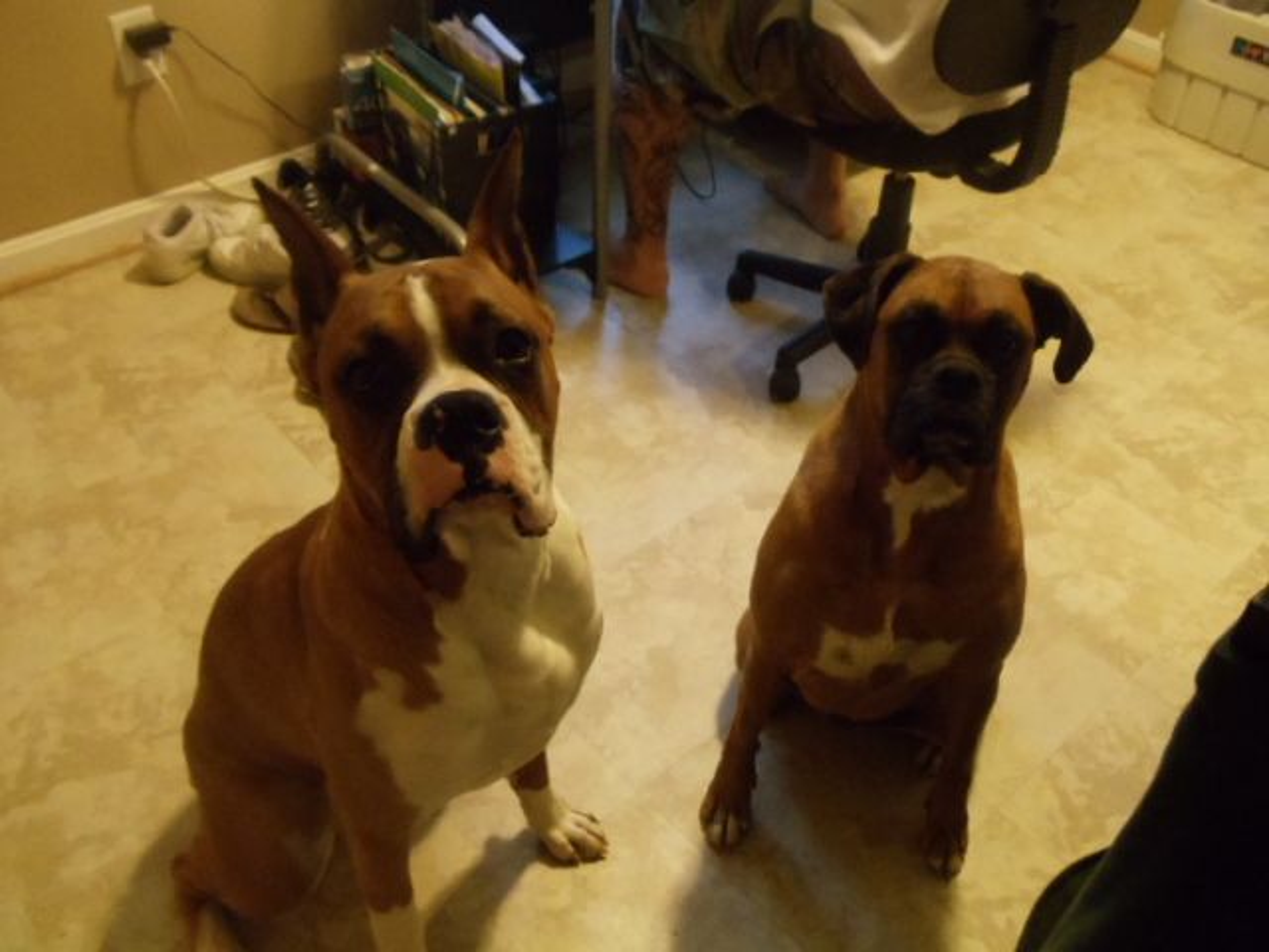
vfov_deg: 32.9
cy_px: 476
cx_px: 634
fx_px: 1613
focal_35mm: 44
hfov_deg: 42.9
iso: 800
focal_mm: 6
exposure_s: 1/10
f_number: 3.5
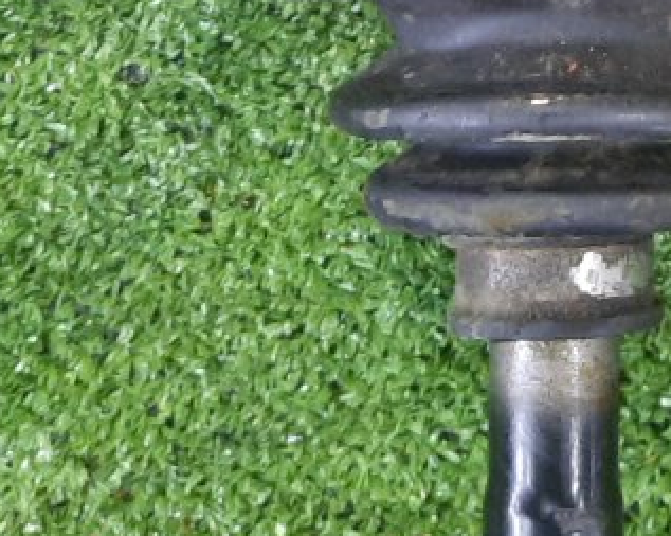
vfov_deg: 12.1
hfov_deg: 17.2
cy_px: -570
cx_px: 557
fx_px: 2202
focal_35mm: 111
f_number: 2
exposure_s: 1/25
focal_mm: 4.6
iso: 330
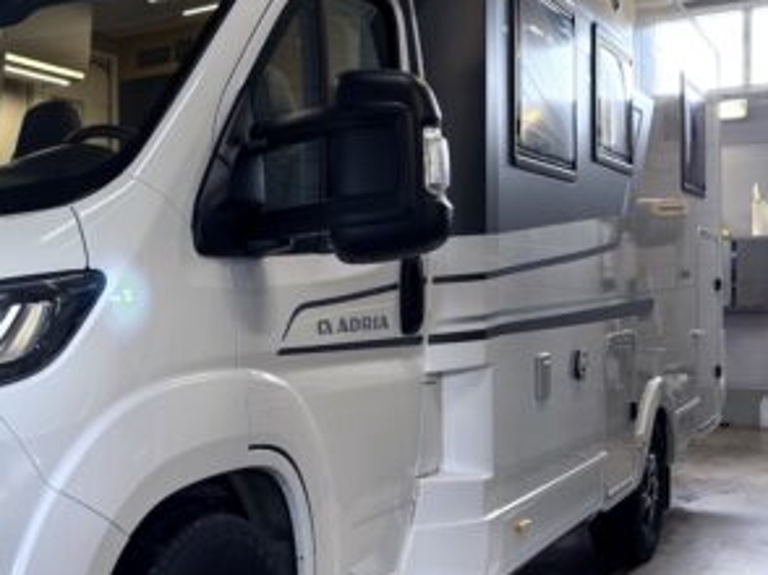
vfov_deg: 29.6
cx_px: 29
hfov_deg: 35.8
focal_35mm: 49
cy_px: 311
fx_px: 1086
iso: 160
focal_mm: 6.76
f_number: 1.78
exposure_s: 1/100
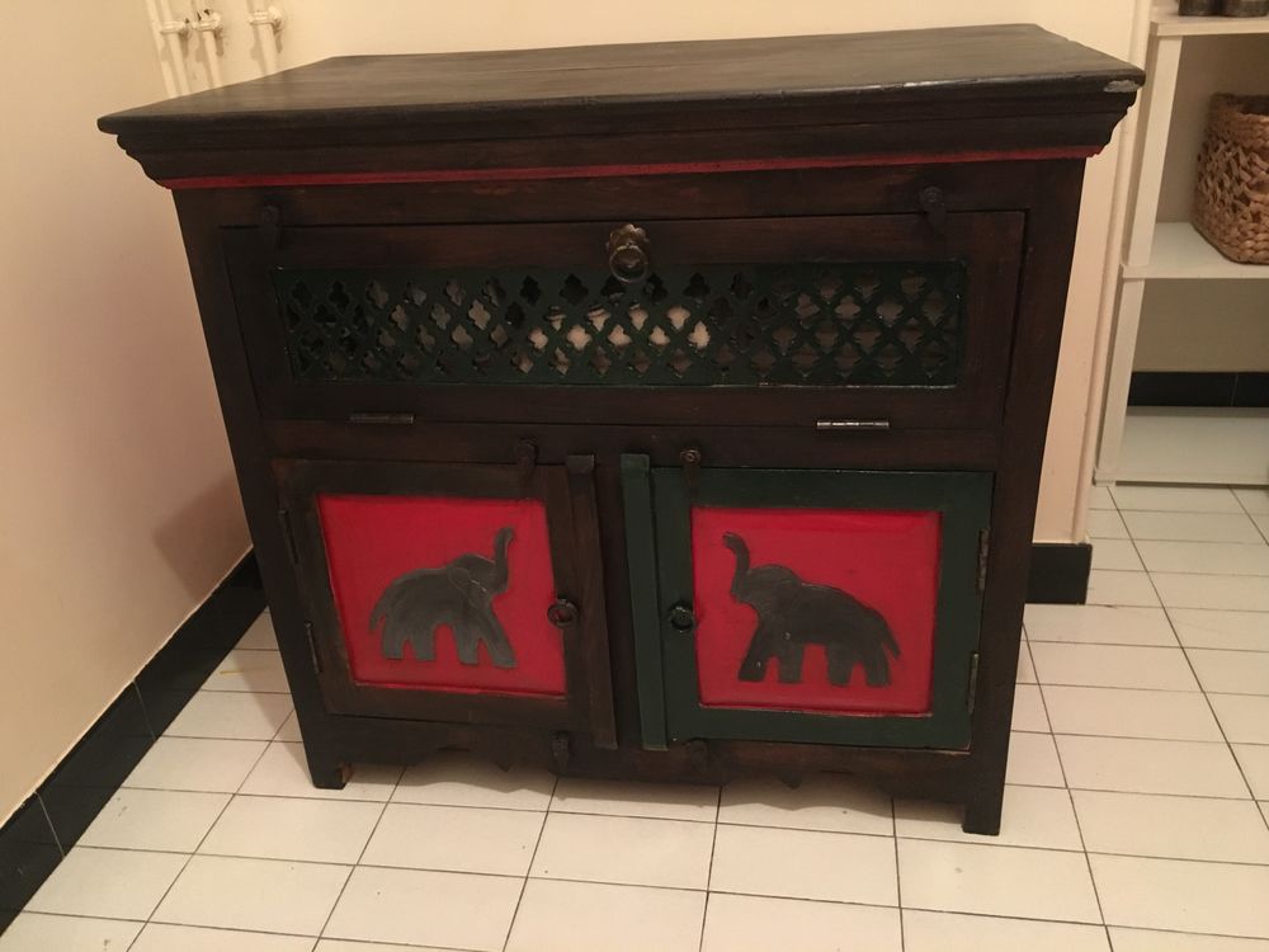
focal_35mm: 29
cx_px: 634
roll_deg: +4.3
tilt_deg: -26.3
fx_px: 1063
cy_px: 476
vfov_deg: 48.2
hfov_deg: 61.7
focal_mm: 4.15
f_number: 2.2
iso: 500
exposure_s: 1/17
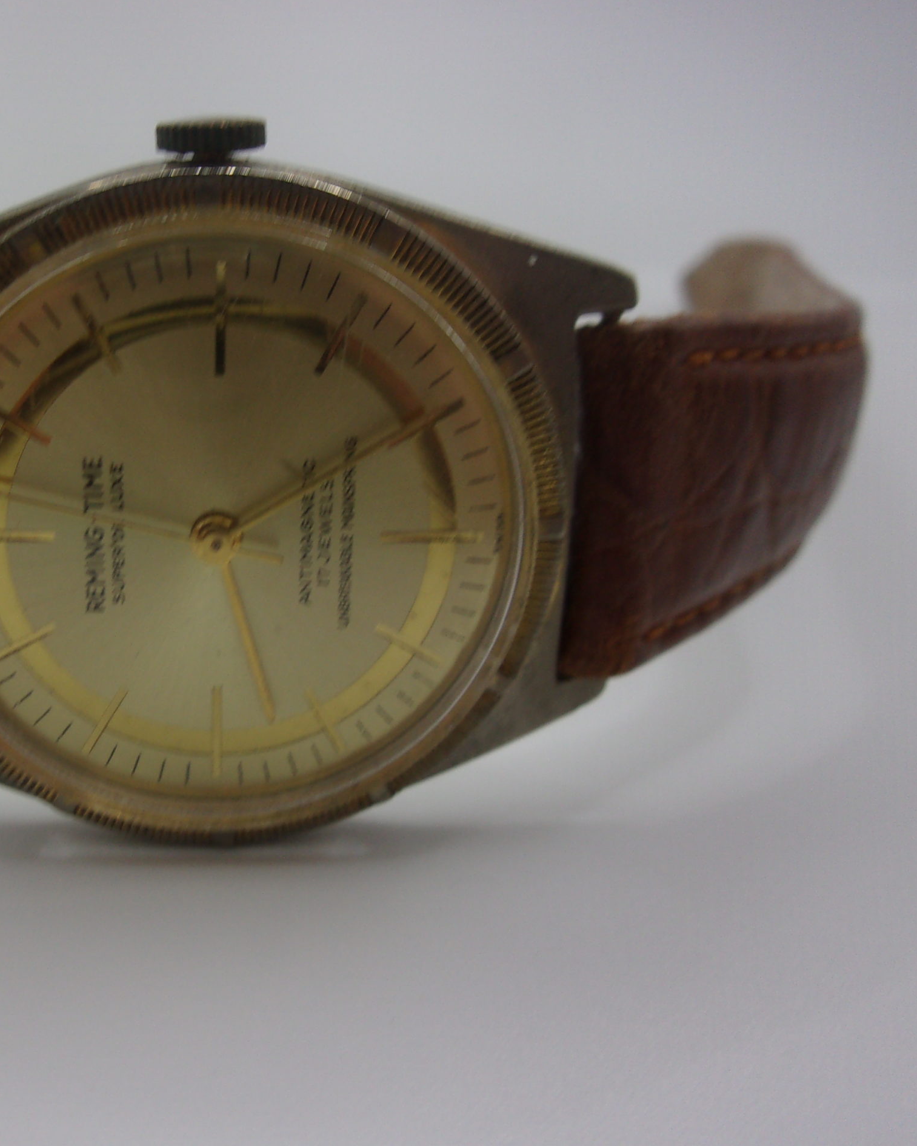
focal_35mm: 37
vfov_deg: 49.1
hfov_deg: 38.9
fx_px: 1255
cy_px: 569
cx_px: 212
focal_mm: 5.1
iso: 80
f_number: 3.9
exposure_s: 1/45
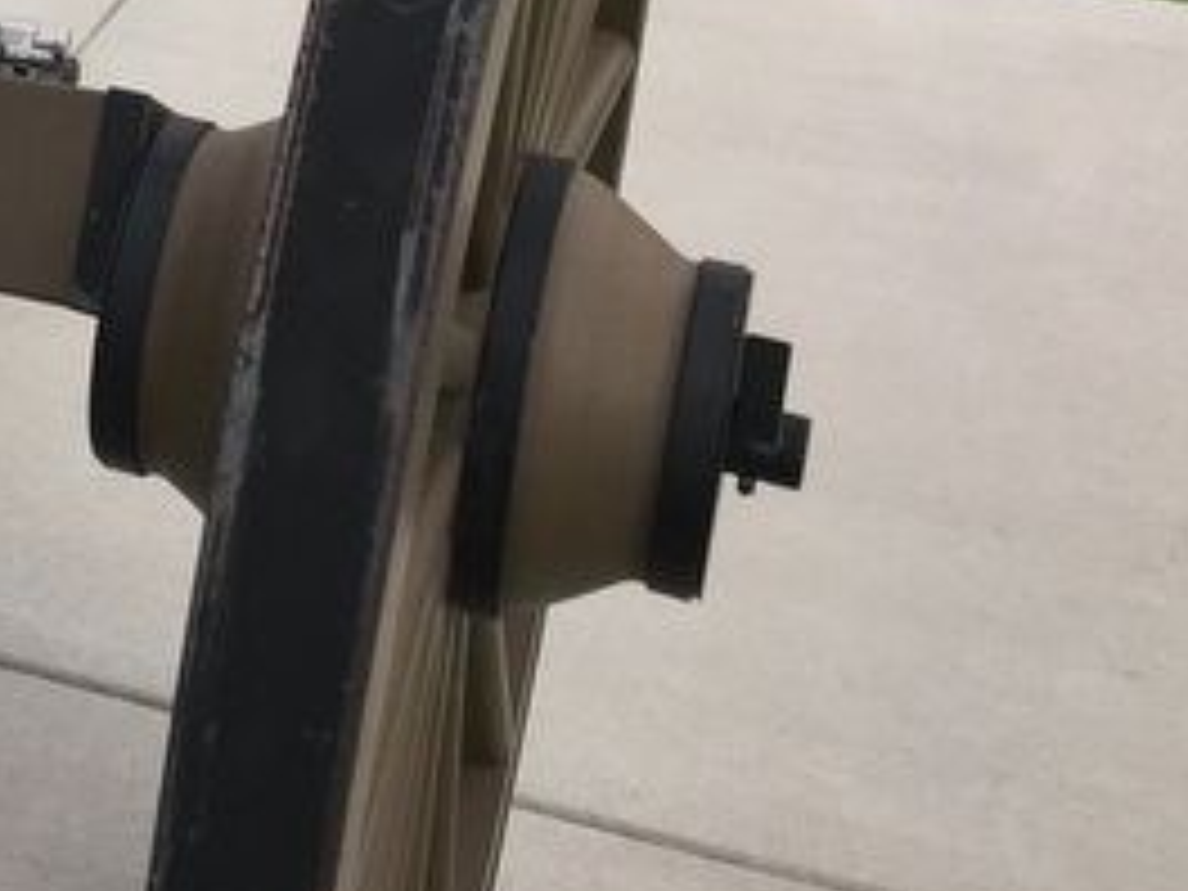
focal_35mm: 88
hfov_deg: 19.4
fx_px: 3020
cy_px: -356
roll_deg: -1.1
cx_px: -598
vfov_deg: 15.7
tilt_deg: -10.1
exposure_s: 1/1350
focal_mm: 4.15
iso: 25
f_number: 2.2
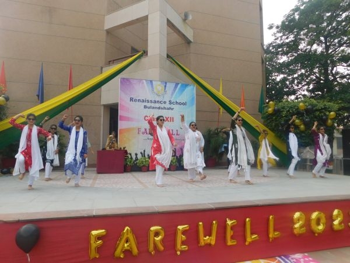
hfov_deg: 73.9
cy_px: 132
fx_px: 233
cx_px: 175
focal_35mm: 23
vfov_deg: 58.9
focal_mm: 4
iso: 125
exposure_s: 1/640
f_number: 3
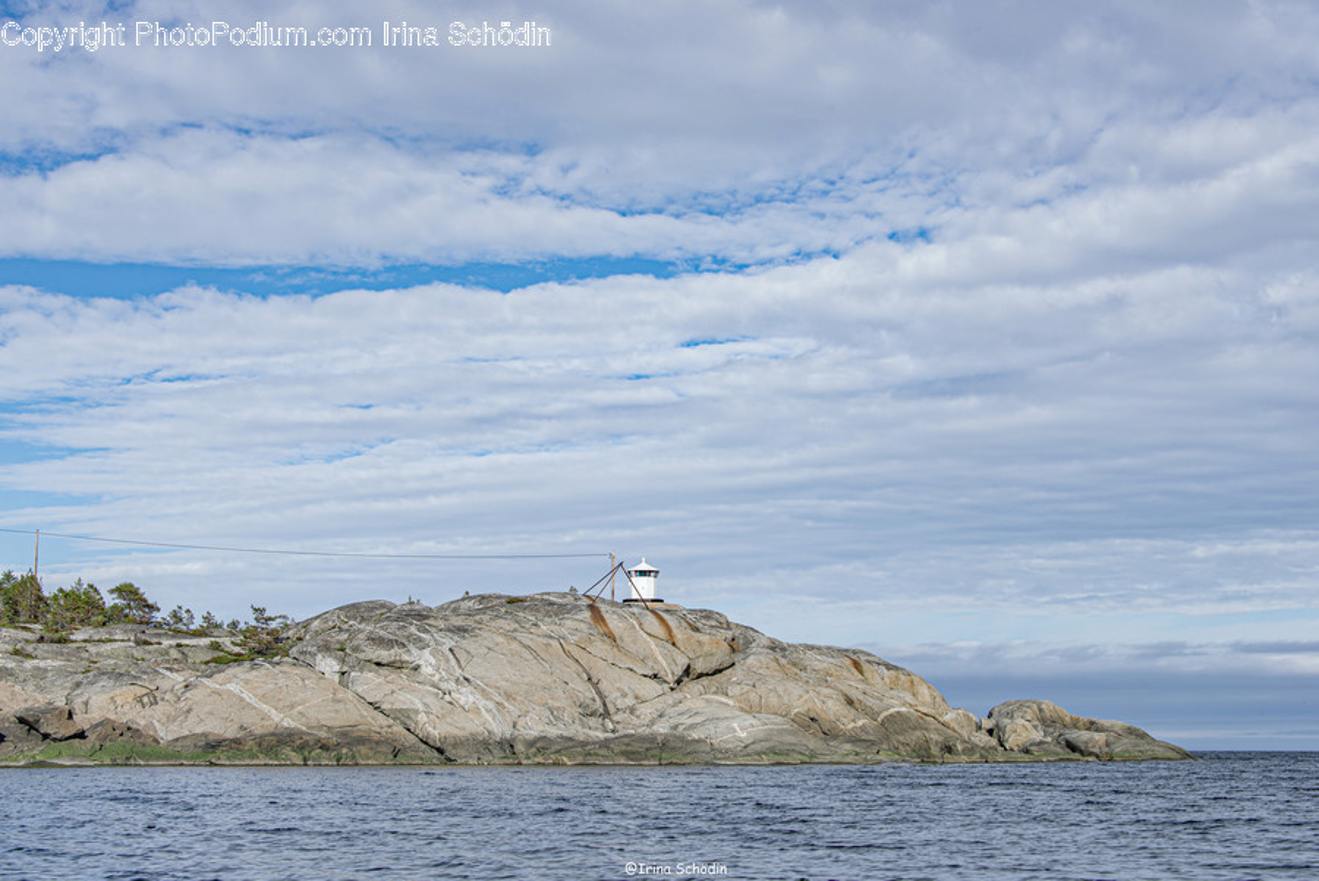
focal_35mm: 55
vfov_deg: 24.6
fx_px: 2016
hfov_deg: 36.2
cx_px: 660
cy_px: 440
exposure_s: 1/320
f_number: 9
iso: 100
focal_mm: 55
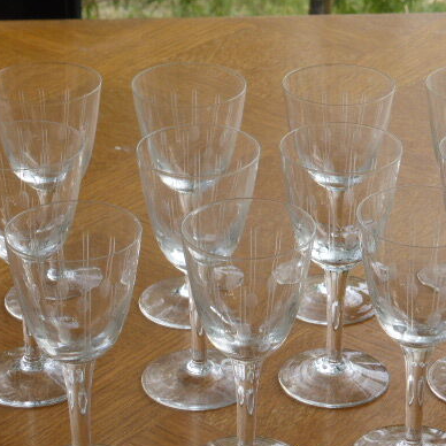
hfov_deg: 14.1
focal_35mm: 124
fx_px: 1808
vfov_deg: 14.1
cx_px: 262
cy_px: 251
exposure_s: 1/80
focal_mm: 14.2
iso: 100
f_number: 5.1
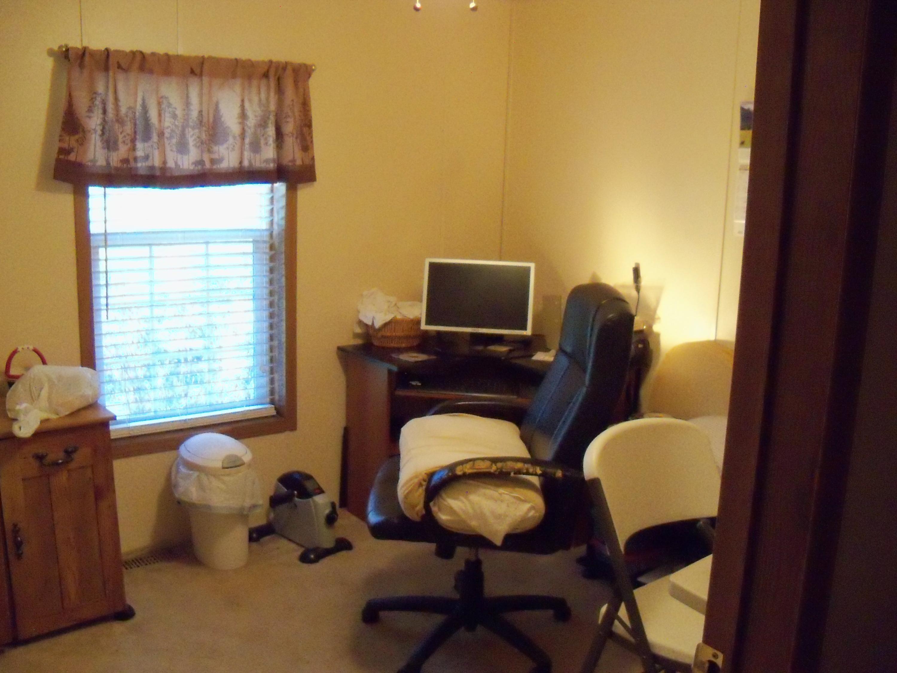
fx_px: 907
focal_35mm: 35
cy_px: 336
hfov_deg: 52.6
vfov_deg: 40.7
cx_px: 448
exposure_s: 1/40
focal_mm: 6.2
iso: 1000
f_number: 3.5
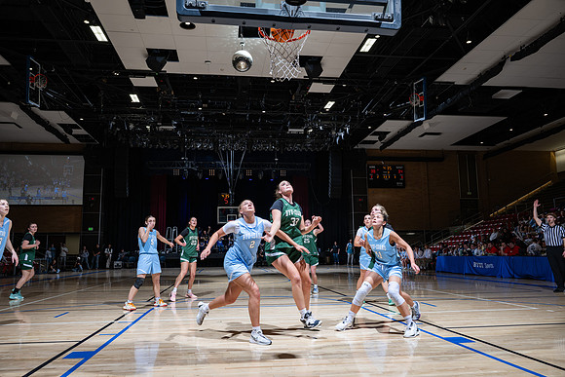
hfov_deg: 65.5
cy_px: 188
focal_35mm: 28
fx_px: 440
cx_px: 282
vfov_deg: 46.4
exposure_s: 1/100
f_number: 5
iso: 80
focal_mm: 28
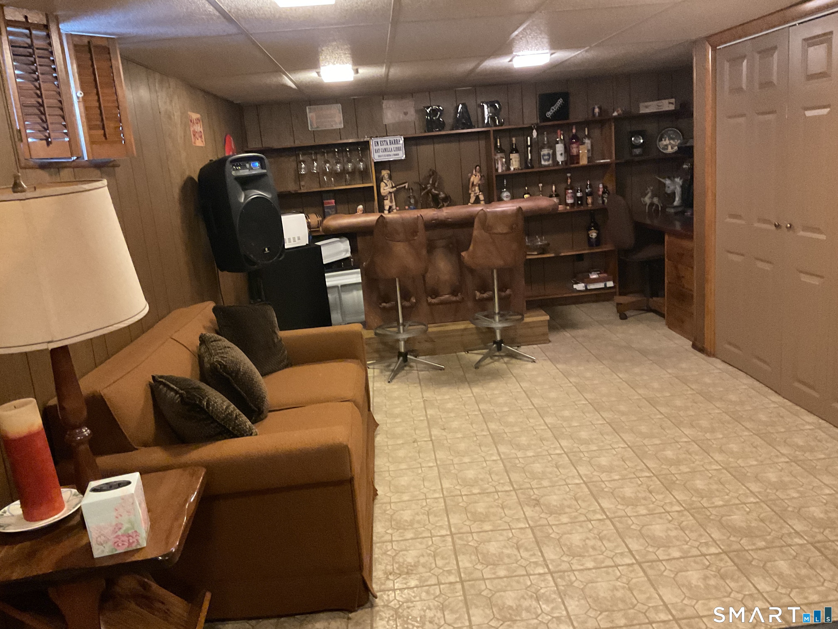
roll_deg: +4.7
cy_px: 314
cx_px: 419
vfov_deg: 48.2
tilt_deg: -12.8
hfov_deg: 61.7
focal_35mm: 29
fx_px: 702
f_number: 1.8
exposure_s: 1/30
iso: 500
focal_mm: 3
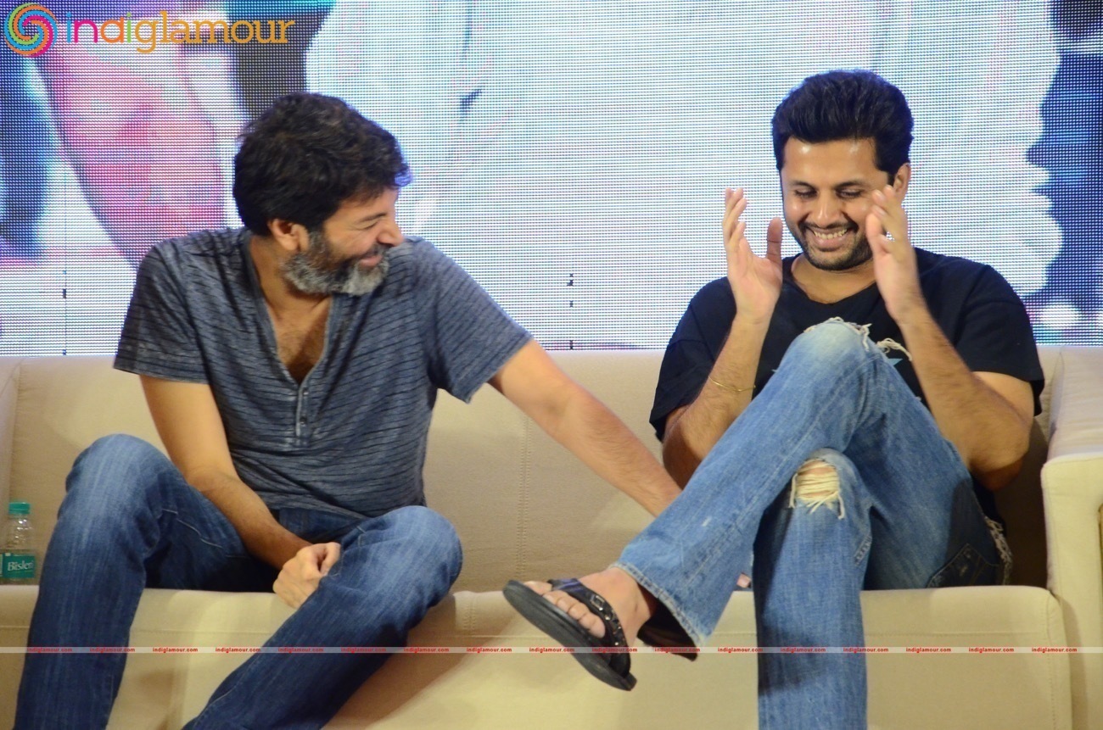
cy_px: 365
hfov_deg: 13.1
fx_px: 4816
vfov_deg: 8.7
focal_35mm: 158
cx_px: 552
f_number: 5.6
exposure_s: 1/80
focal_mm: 105
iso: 2500
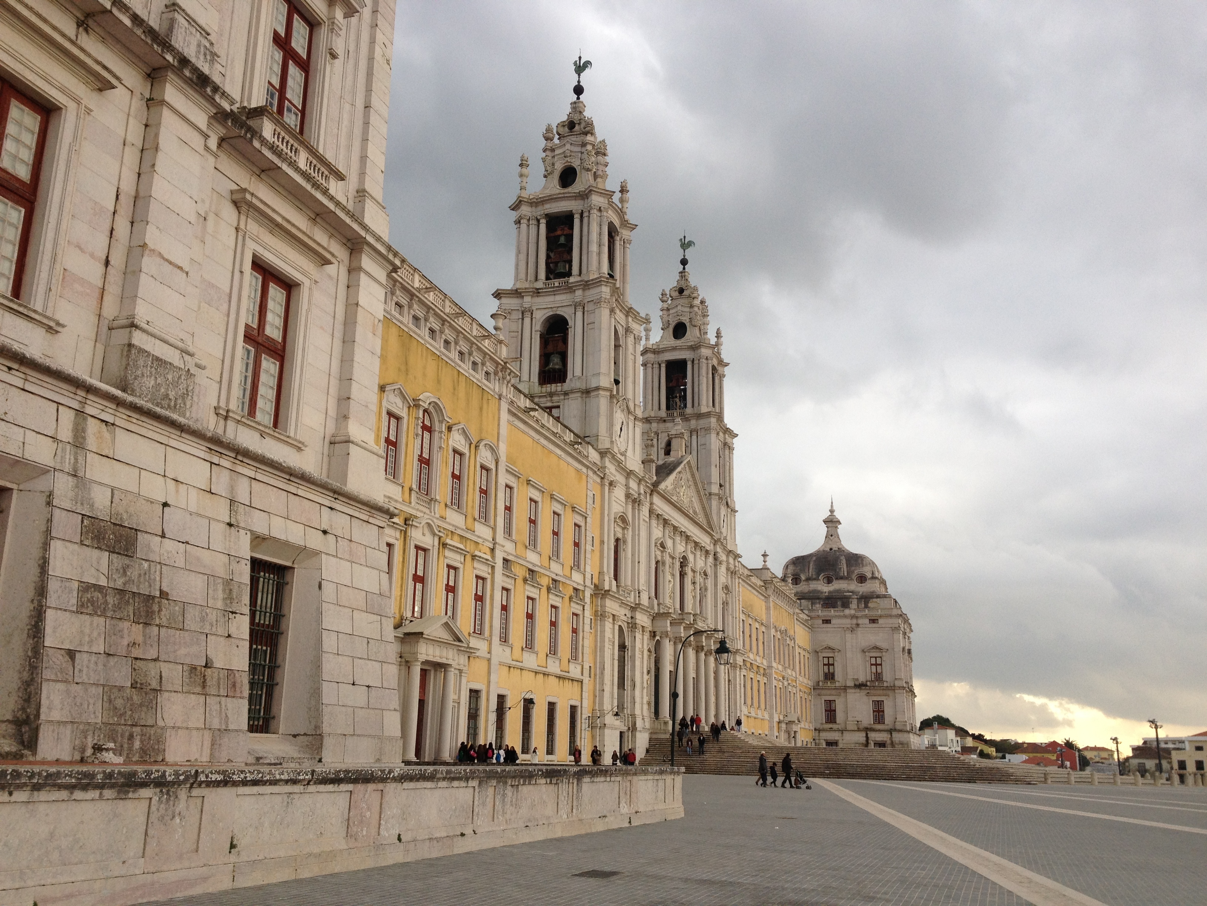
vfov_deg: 40.7
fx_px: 1220
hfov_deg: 52.6
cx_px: 604
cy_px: 453
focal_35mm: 35
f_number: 2.4
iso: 64
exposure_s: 1/169
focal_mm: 4.28
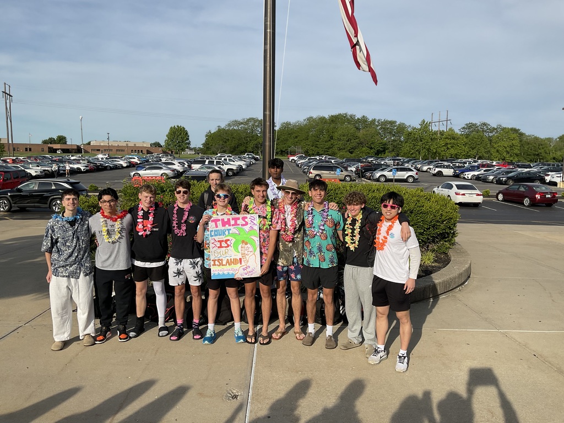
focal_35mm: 29
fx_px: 472
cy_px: 212
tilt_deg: -4.9
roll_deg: -2.1
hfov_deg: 61.7
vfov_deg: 48.2
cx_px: 282
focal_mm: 3
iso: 16
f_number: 1.8
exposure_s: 1/2141
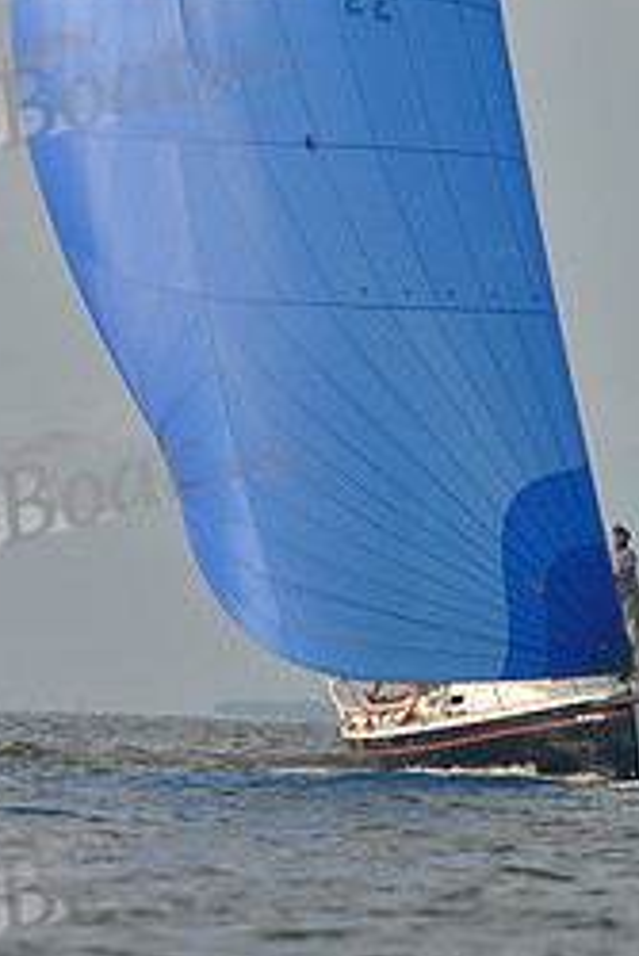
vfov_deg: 4.0
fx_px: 13586
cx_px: 496
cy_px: 260
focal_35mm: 511
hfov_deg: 2.7
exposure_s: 1/2000
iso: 280
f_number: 5
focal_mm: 220
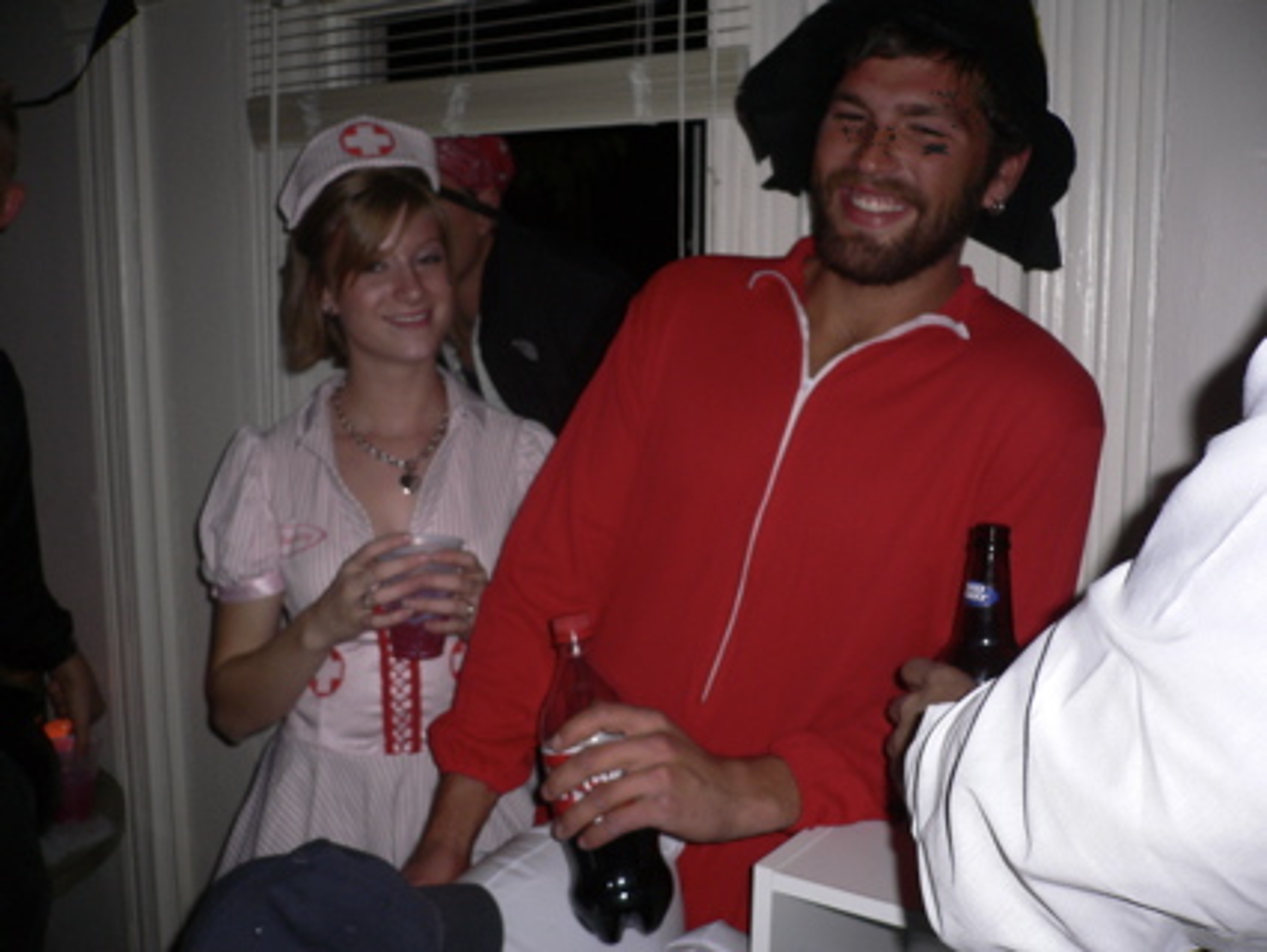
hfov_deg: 52.6
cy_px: 476
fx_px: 1282
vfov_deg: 40.7
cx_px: 634
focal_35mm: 35
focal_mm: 5.8
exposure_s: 1/60
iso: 100
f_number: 2.8
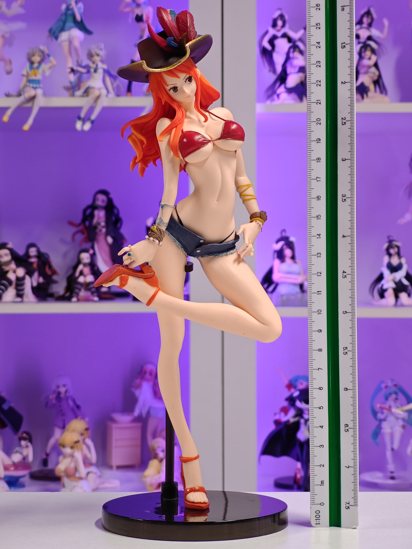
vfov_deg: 24.4
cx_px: 206
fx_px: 1270
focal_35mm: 80
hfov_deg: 18.4
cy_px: 274
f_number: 2.4
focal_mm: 7.48
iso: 400
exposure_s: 1/18.4
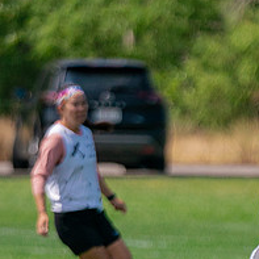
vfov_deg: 2.0
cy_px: 429
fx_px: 7407
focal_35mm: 875
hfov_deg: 2.0
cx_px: 310
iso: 640
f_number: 2.8
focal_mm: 194
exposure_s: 1/12800
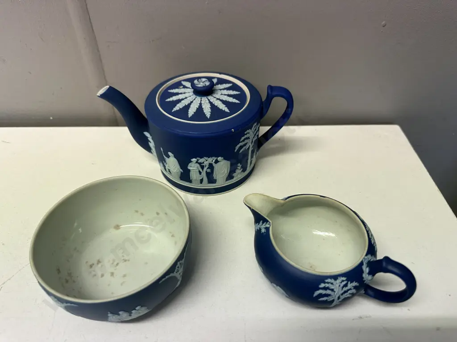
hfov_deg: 71.6
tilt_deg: -42.5
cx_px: 228
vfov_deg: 56.8
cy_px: 171
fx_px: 317
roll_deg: -0.5
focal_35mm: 24
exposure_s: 1/100
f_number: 1.78
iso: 125
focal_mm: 6.86
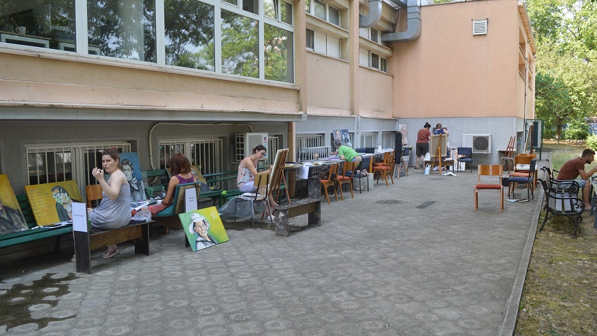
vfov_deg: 40.2
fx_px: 459
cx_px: 304
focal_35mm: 29
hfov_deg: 66.1
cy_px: 173
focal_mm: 18
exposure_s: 1/125
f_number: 5.6
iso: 220
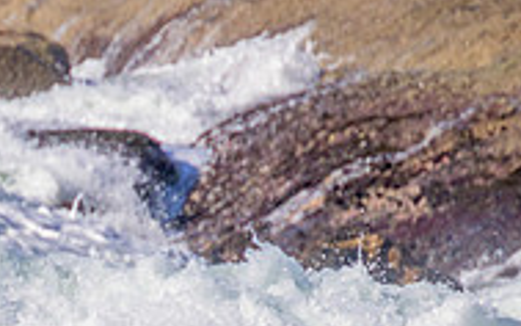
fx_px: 35444
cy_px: 399
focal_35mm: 2497
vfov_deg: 0.5
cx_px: -110
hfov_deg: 0.8
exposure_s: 1/2000
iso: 1100
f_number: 11
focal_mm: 800
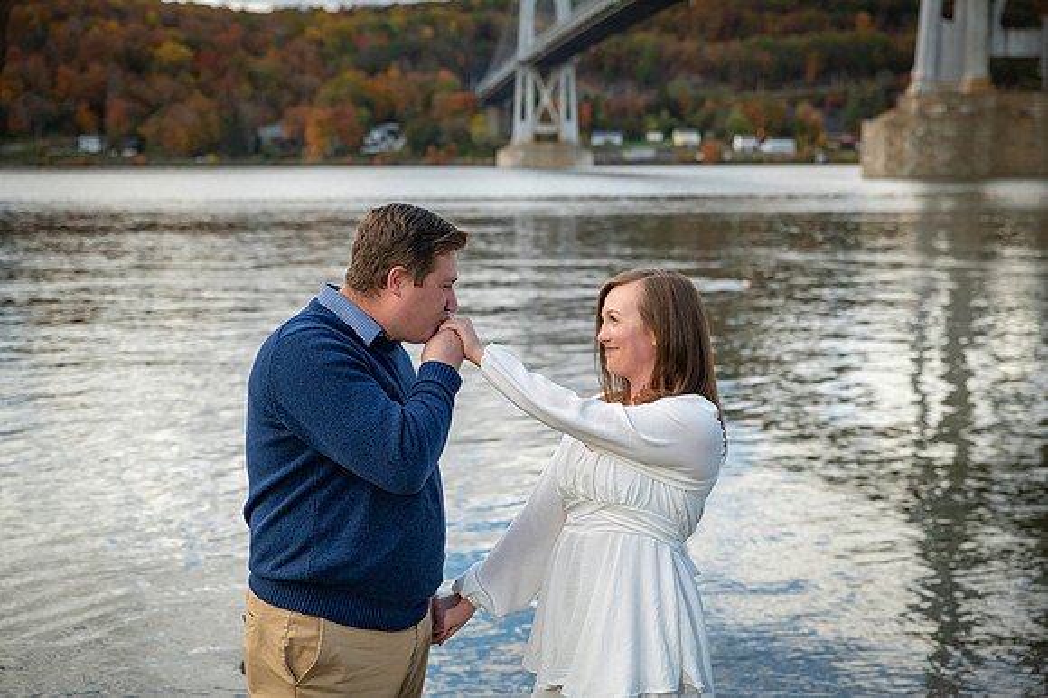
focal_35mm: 59
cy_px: 349
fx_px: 1721
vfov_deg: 22.9
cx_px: 524
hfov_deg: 33.9
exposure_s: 1/8000
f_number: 3.2
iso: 1250
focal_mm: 58
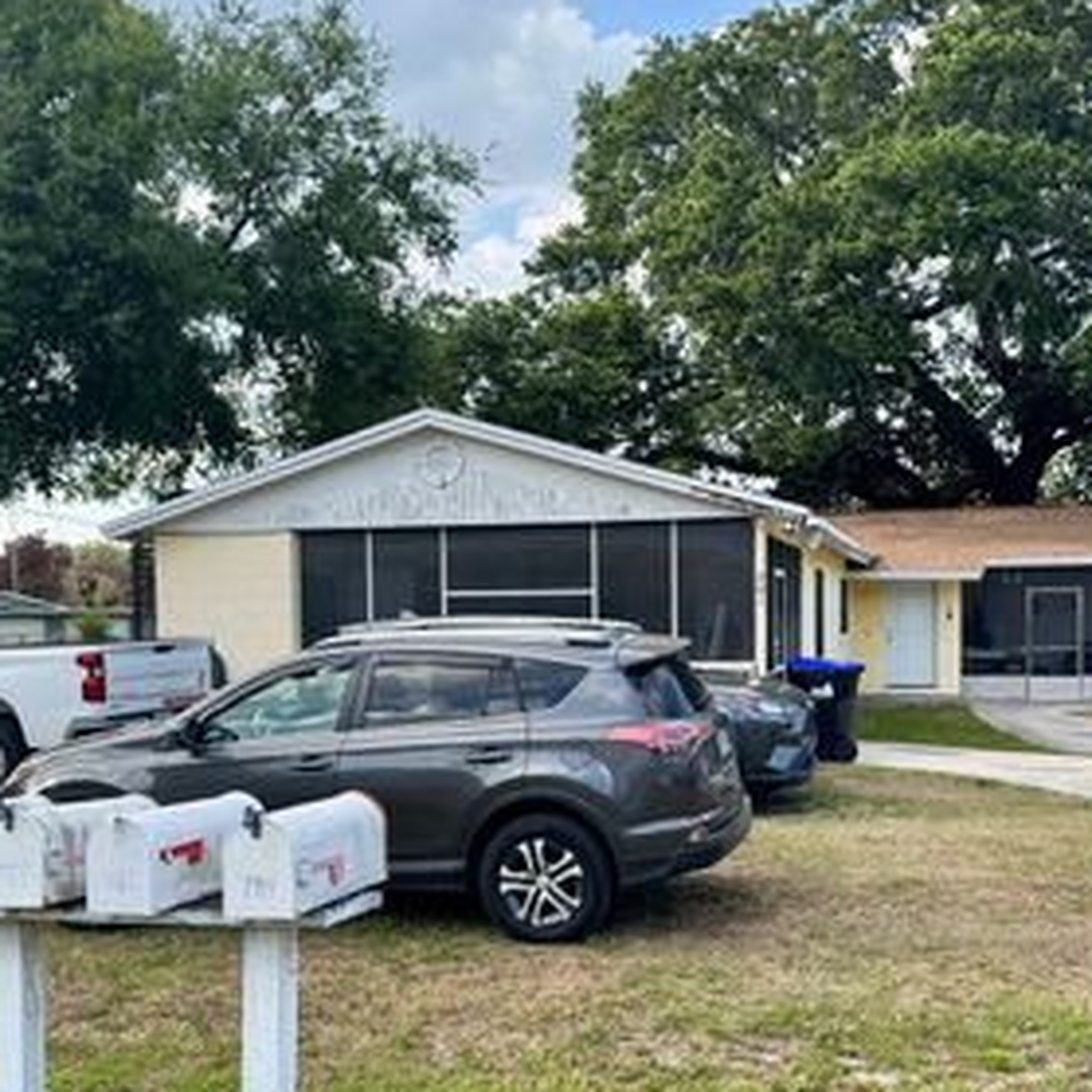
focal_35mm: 38
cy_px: 660
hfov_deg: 43.8
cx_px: 622
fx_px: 1356
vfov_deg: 43.6
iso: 80
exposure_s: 1/1112
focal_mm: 6.76
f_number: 1.78
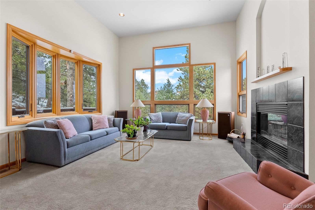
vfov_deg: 73.8
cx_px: 158
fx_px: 140
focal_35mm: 16
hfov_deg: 96.7
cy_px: 105
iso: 640
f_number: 8
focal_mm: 16
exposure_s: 1/13
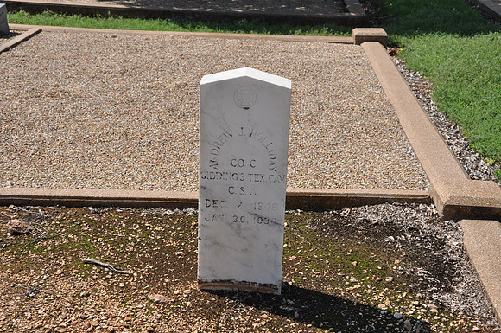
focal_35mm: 60
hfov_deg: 33.4
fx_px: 834
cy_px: 166
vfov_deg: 22.6
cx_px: 250
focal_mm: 40
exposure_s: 1/320
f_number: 9
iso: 200
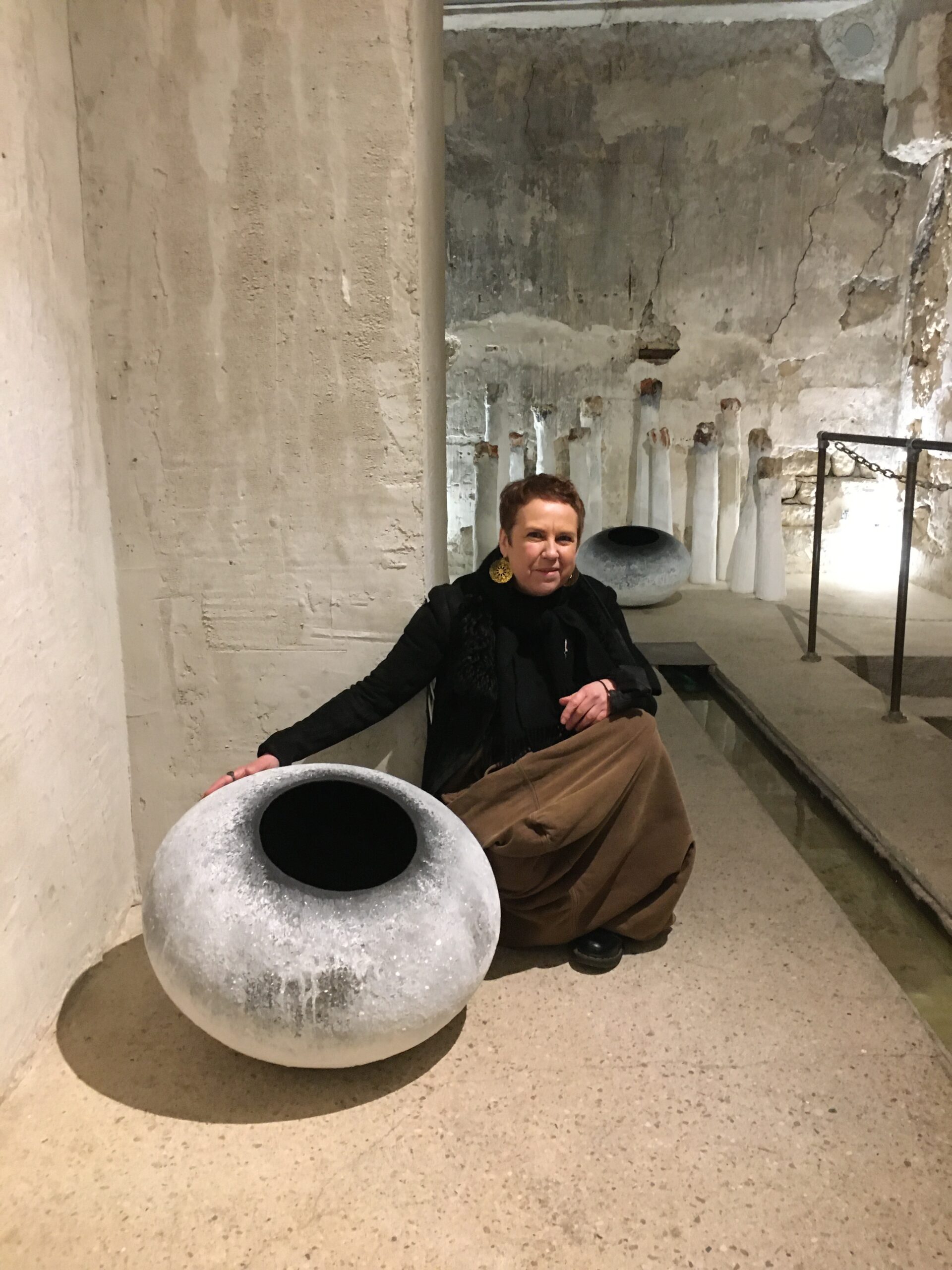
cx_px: 476
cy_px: 635
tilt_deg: -12.0
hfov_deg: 48.2
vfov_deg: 61.7
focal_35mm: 29
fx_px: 1063
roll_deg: +0.9
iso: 400
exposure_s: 1/17
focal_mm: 4.15
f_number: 2.2
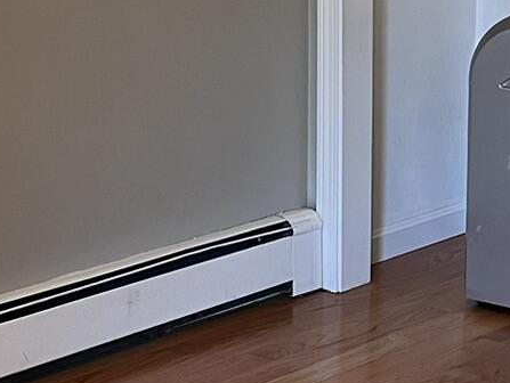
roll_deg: -0.7
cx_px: 477
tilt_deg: -8.8
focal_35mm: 119
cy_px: 16
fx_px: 1755
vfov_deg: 12.3
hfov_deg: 16.3
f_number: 1.5
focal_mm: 5.7
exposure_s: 1/60
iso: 160
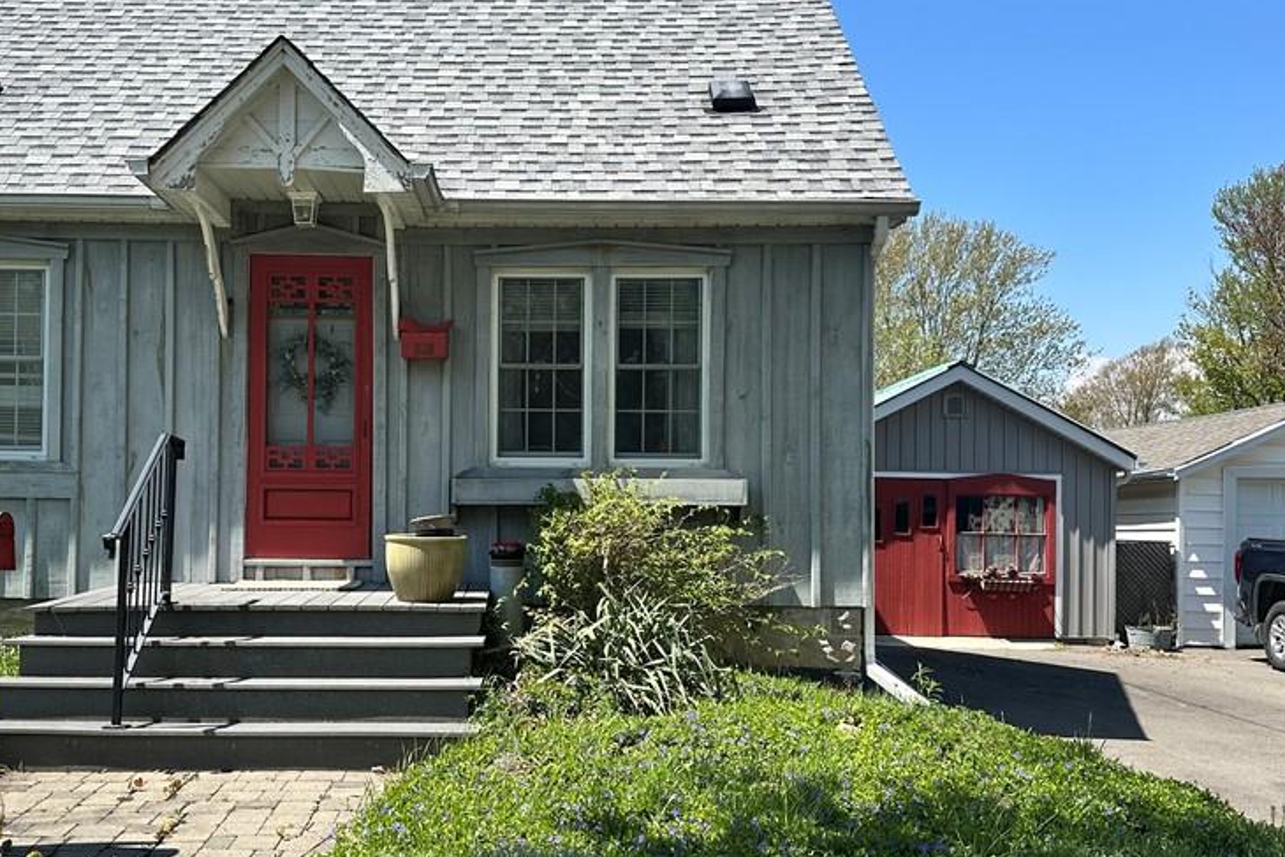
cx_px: 519
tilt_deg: +2.2
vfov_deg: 37.8
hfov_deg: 54.1
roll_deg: -0.3
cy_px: 470
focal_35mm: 35
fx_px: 1249
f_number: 1.78
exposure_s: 1/3058
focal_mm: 6.86
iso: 80
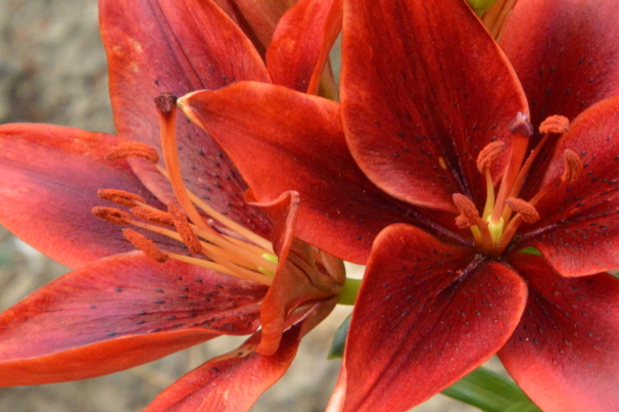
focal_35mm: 309
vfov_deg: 4.4
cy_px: 163
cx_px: 373
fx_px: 5309
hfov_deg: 6.7
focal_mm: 122
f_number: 20
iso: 5000
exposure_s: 1/250
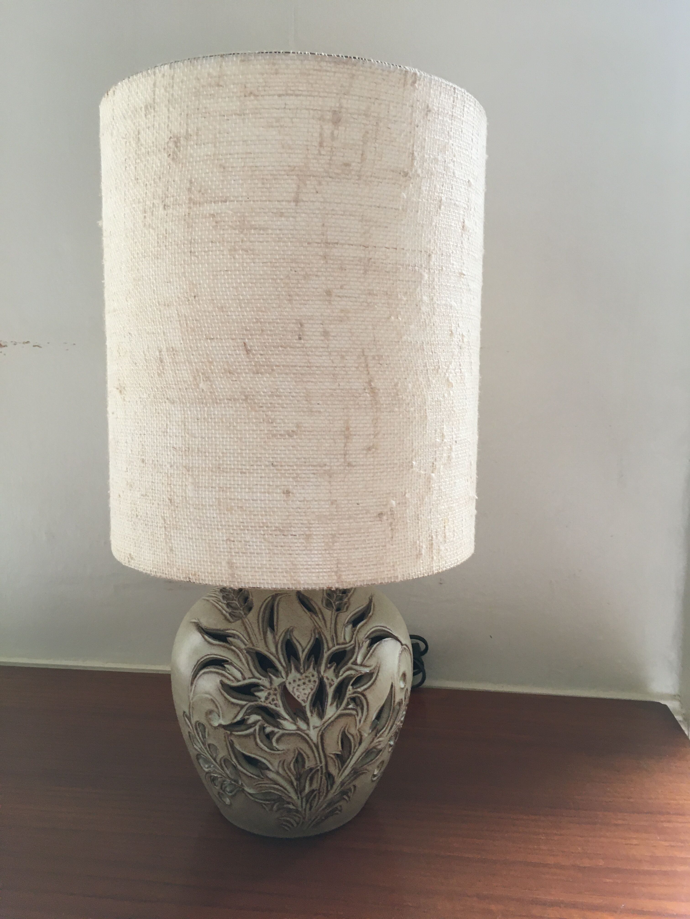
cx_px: 345
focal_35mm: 29
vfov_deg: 61.7
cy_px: 460
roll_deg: -0.4
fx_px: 771
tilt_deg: -7.2
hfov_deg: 48.2
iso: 100
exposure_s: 1/33
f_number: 2.2
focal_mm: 4.15
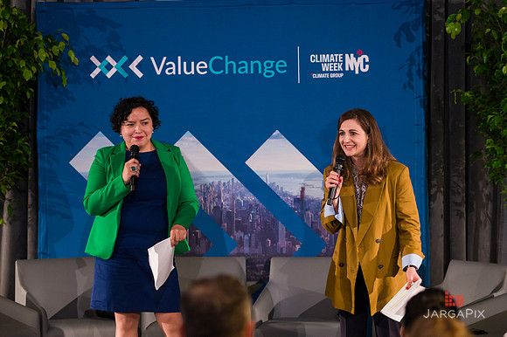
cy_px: 160
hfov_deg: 17.4
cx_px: 241
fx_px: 1652
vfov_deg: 11.7
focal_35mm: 117
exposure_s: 1/200
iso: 3200
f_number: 3.2
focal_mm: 110
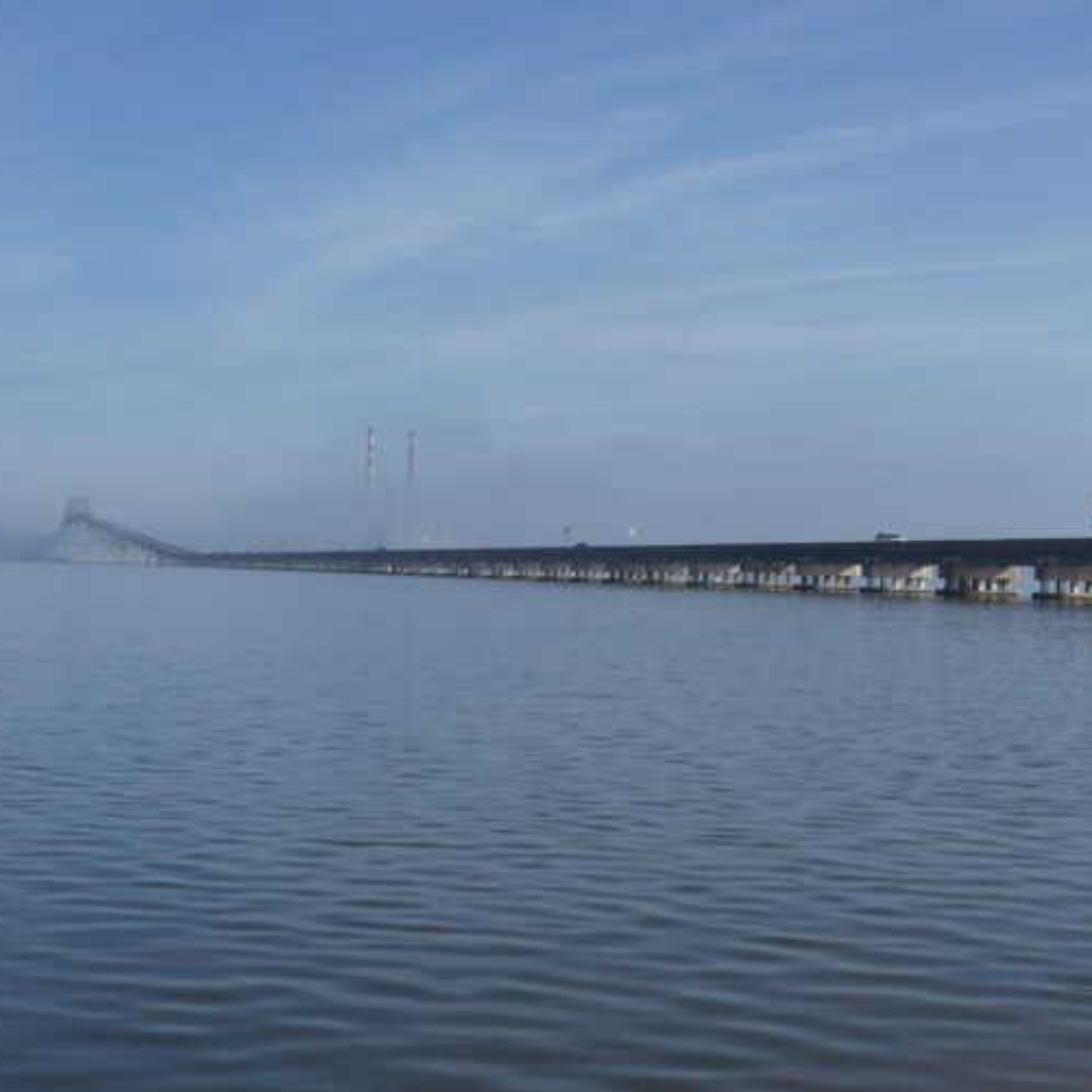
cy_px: 541
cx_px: 735
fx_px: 1999
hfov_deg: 30.3
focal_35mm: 56
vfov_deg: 30.6
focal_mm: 28
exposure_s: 1/400
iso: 100
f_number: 8
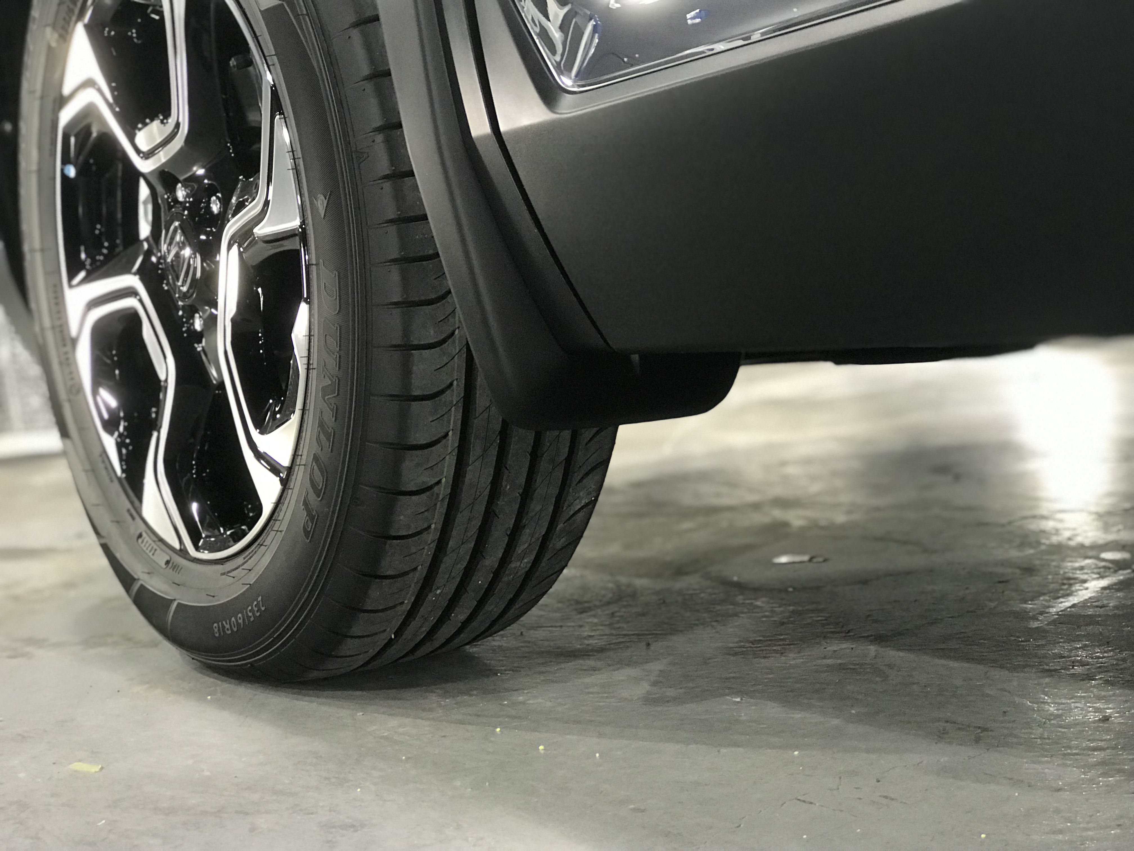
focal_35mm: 57
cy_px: 426
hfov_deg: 33.8
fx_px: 1867
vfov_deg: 25.7
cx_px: 567
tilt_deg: -3.8
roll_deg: +5.1
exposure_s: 1/60
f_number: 2.8
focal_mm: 6.6
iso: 200
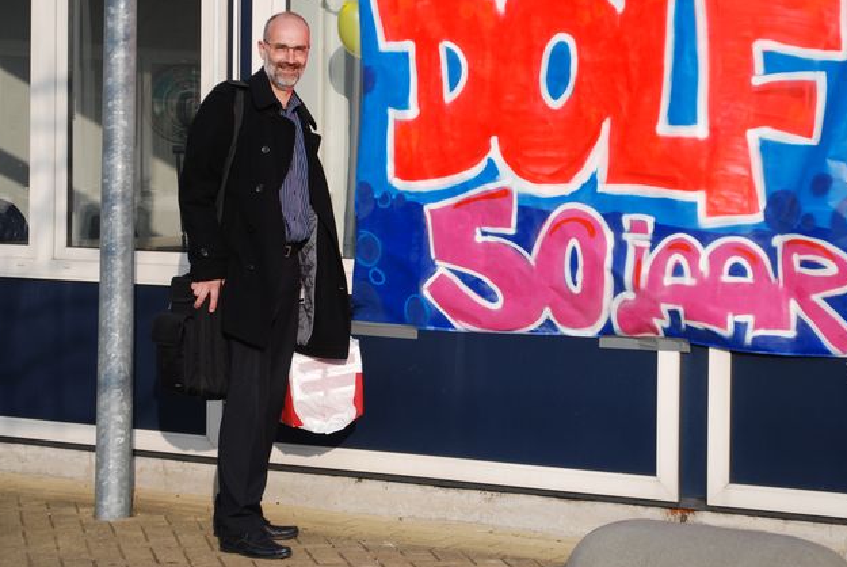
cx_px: 477
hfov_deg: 19.3
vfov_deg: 13.0
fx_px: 2488
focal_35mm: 106
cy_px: 227
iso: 200
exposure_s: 1/500
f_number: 5.6
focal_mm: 55
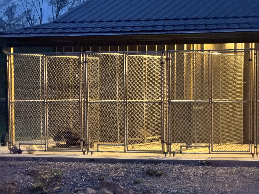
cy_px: 97
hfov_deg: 16.4
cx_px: 130
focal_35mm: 120
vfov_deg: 12.3
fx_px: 898
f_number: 2.8
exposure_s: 1/24
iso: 2000
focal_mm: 15.66
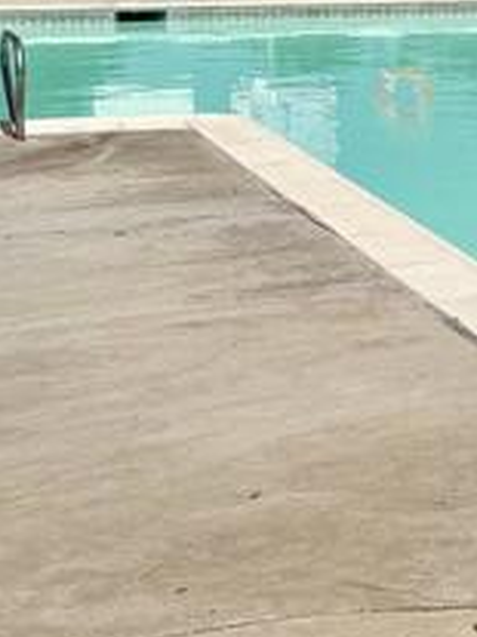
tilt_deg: -5.5
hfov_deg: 12.2
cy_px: 18
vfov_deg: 16.3
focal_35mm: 119
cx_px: 532
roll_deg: -0.5
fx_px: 2189
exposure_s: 1/11905
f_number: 1.78
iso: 80
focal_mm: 6.76
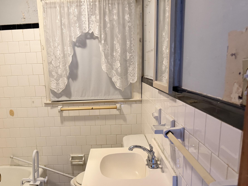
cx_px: 97
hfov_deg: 54.9
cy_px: 126
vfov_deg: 42.3
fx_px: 236
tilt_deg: -11.3
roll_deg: +3.4
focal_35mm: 33
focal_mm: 6.76
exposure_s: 1/60
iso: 500
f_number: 1.78
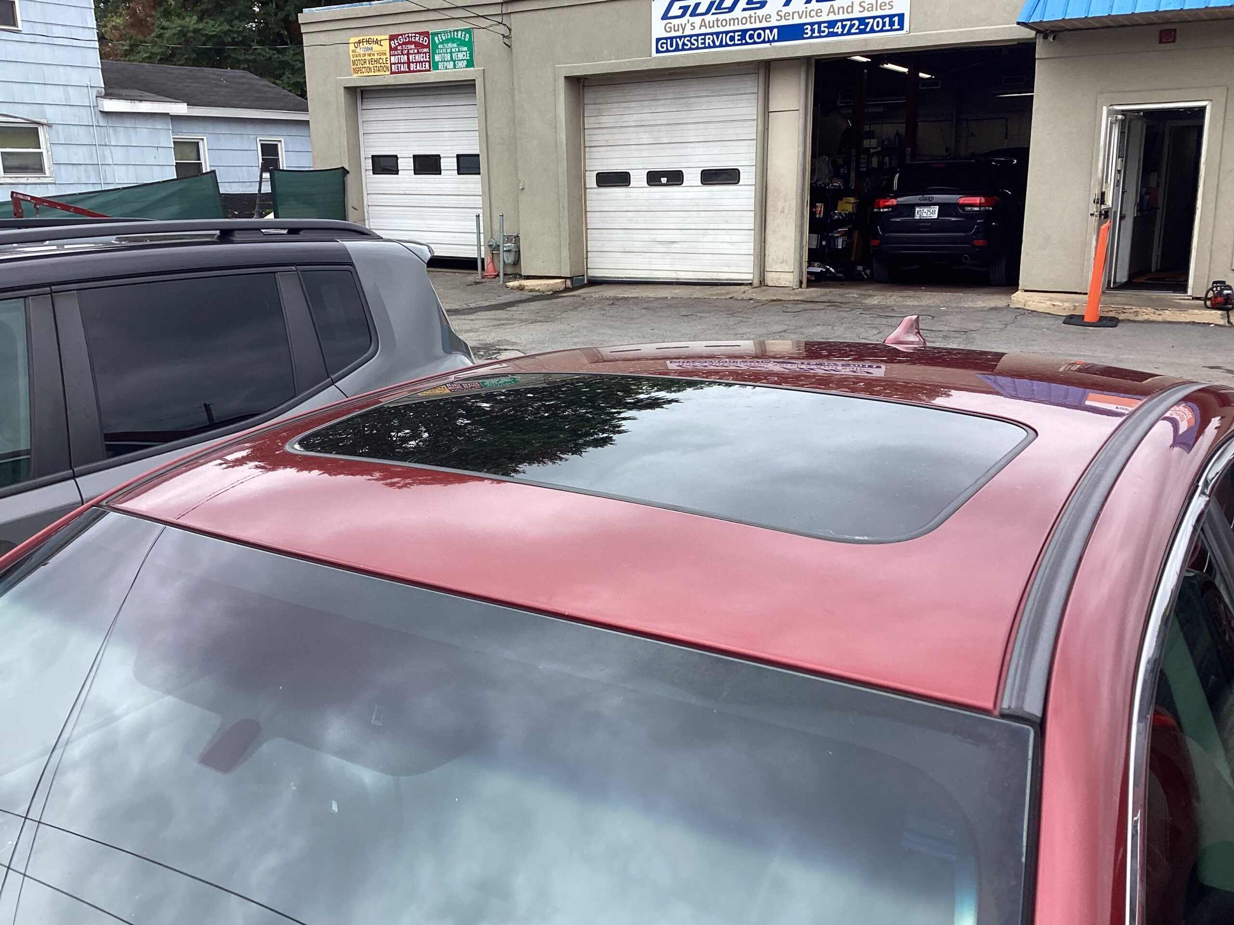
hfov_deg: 58.4
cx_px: 617
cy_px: 462
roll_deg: +0.6
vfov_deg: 45.4
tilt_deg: -19.7
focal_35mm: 31
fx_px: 1105
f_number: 2.4
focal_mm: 3.3
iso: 25
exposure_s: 1/448
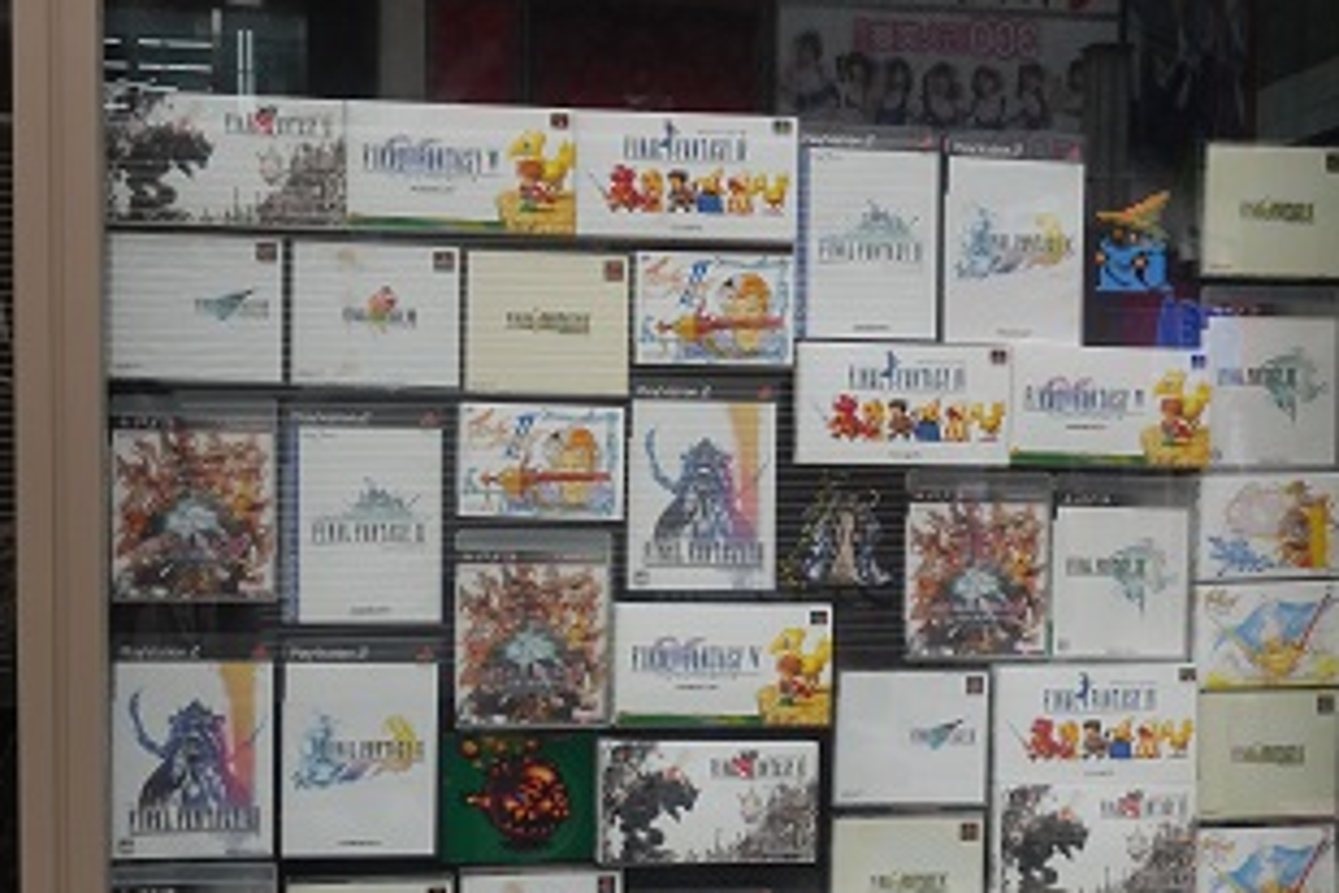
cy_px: 609
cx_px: 672
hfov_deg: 35.6
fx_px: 2083
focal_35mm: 56
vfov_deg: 24.1
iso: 125
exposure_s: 1/125
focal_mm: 7.1
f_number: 3.9
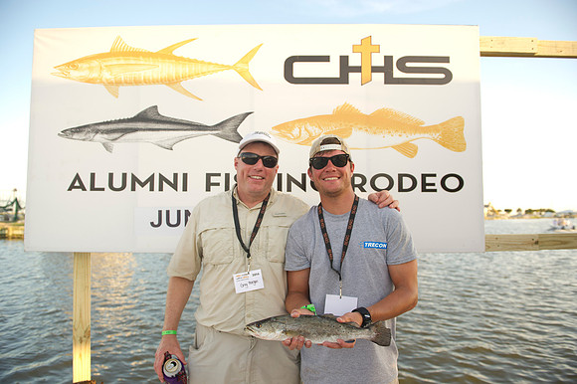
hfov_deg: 73.8
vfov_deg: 53.1
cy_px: 192
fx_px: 384
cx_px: 288
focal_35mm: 24
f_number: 3.5
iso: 125
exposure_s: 1/200
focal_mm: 24
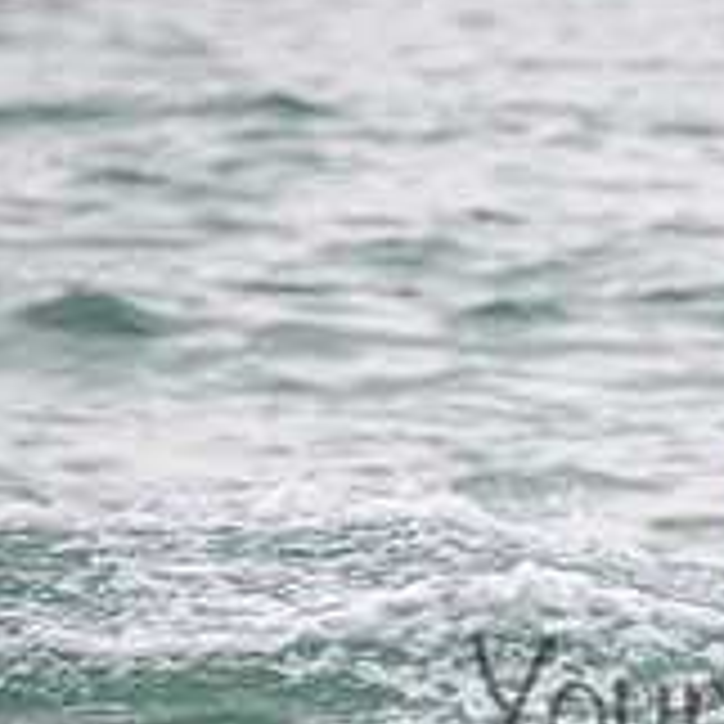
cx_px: 935
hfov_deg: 0.7
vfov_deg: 0.7
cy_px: 663
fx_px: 57879
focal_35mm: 2446
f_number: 11
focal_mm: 800
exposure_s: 1/2000
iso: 1800
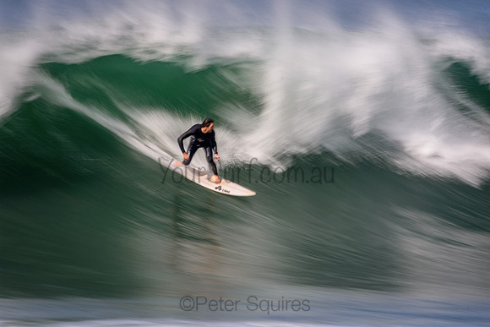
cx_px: 245
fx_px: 10210
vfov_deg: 1.8
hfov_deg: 2.7
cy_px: 164
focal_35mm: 750
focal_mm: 500
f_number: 18
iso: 100
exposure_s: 1/20
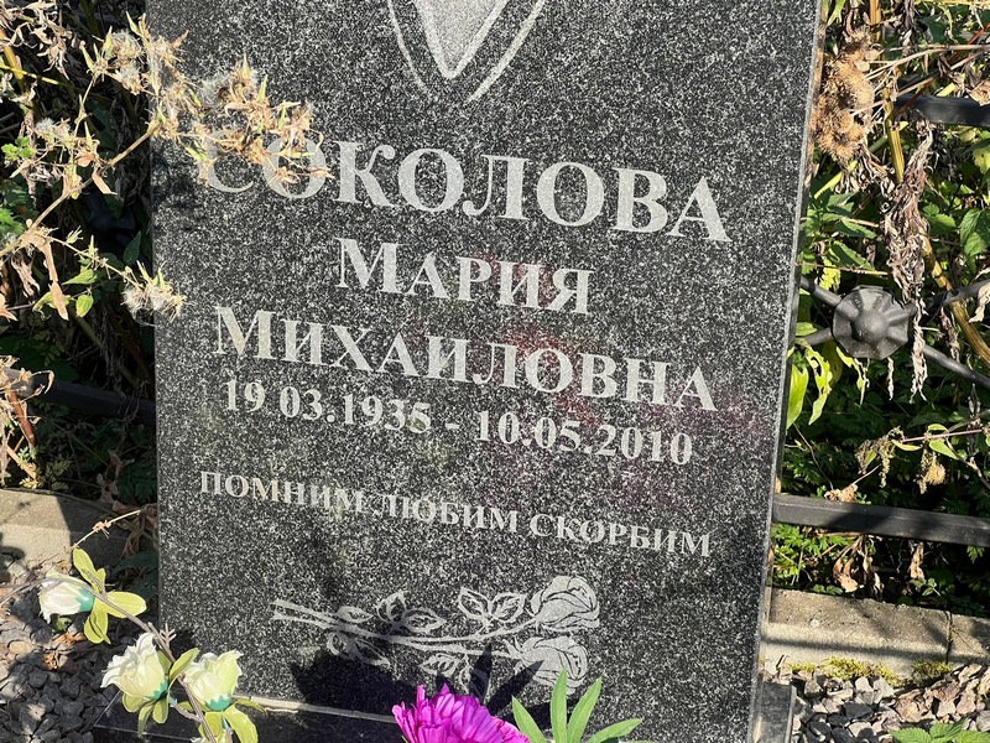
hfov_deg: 25.3
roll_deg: -0.8
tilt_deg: -21.2
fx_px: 2202
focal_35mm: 77
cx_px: 495
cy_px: 372
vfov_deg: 19.1
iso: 32
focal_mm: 9
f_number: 2.8
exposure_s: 1/203
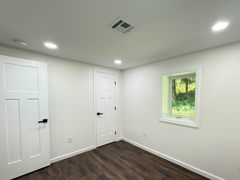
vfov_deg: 74.4
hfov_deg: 90.3
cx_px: 139
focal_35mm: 17
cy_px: 102
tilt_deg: -2.4
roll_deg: -0.3
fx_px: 118
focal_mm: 2.22
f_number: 2.2
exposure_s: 1/120
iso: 200
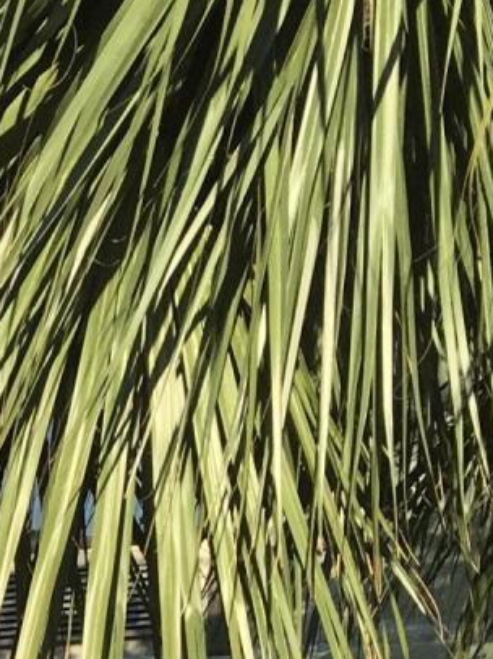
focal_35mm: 143
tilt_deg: -4.3
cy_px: 1279
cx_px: -568
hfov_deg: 9.5
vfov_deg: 12.3
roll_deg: -0.5
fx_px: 2718
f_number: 2.2
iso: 25
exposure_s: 1/818
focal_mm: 4.15
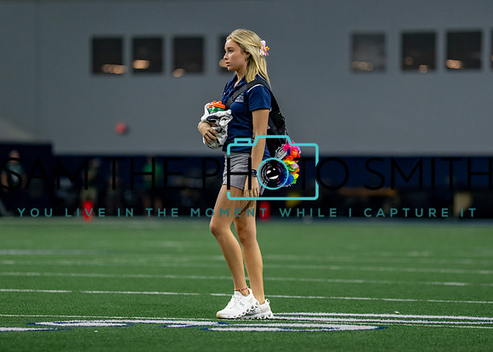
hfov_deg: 7.2
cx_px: 250
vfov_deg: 5.1
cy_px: 183
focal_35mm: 281
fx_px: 3931
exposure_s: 1/1000
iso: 1600
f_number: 2.8
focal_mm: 200
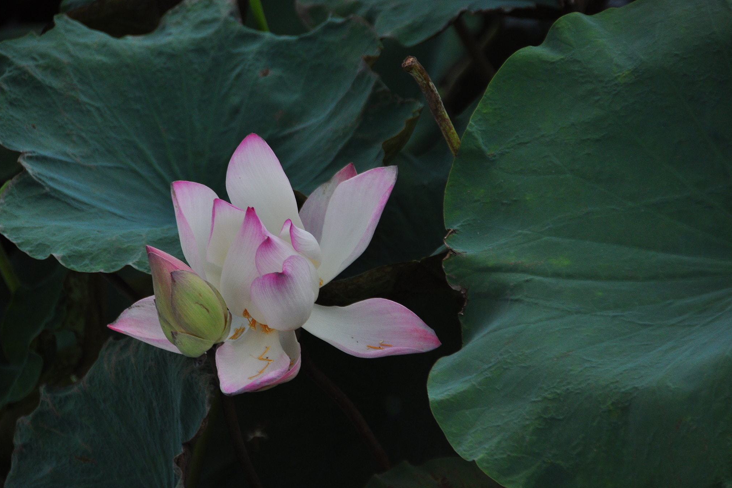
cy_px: 245
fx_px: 5225
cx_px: 365
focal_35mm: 257
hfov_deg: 8.0
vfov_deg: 5.3
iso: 400
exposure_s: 1/125
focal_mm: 170
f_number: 5.6
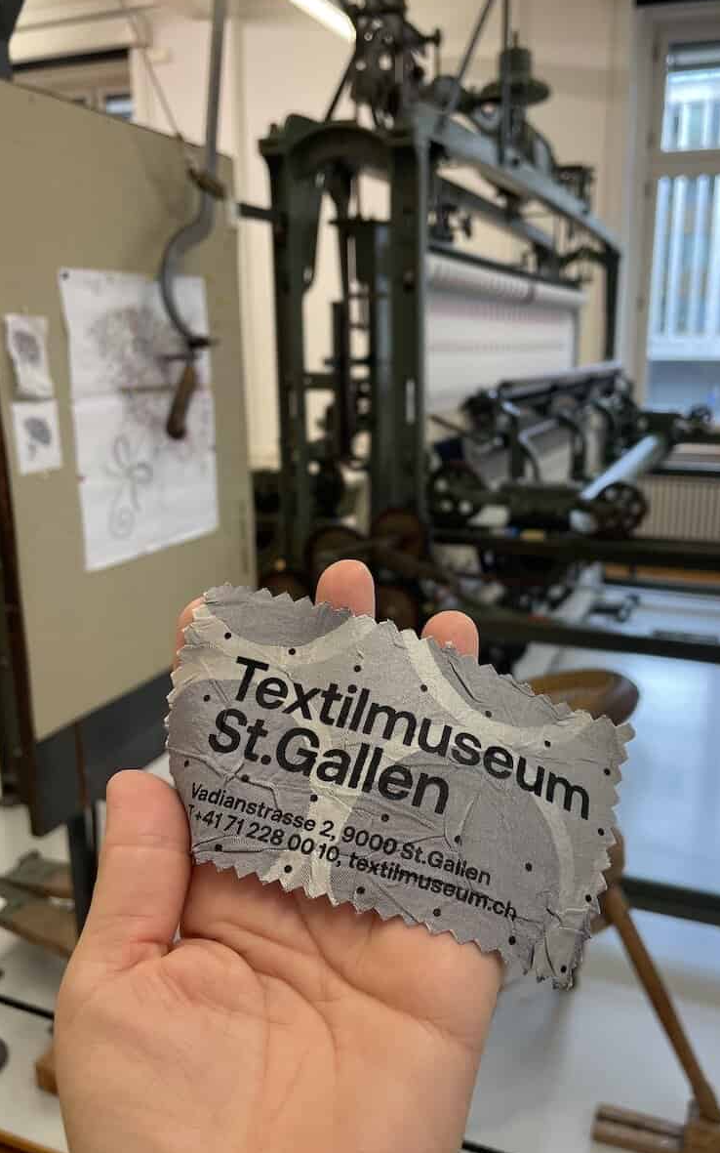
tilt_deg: -13.3
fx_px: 879
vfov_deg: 66.5
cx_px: 420
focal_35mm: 28
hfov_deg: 44.4
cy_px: 578
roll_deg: +0.0
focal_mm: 4.2
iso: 64
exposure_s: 1/100
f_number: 1.6
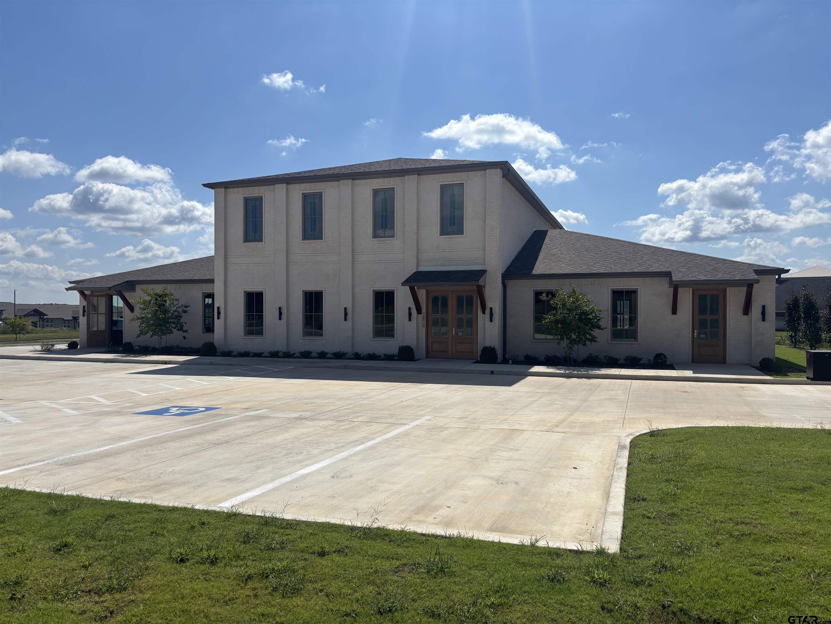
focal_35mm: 26
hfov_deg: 67.3
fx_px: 624
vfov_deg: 53.1
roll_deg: -0.7
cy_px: 312
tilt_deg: -0.9
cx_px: 416
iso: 50
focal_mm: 5.96
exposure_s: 1/9091
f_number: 1.6
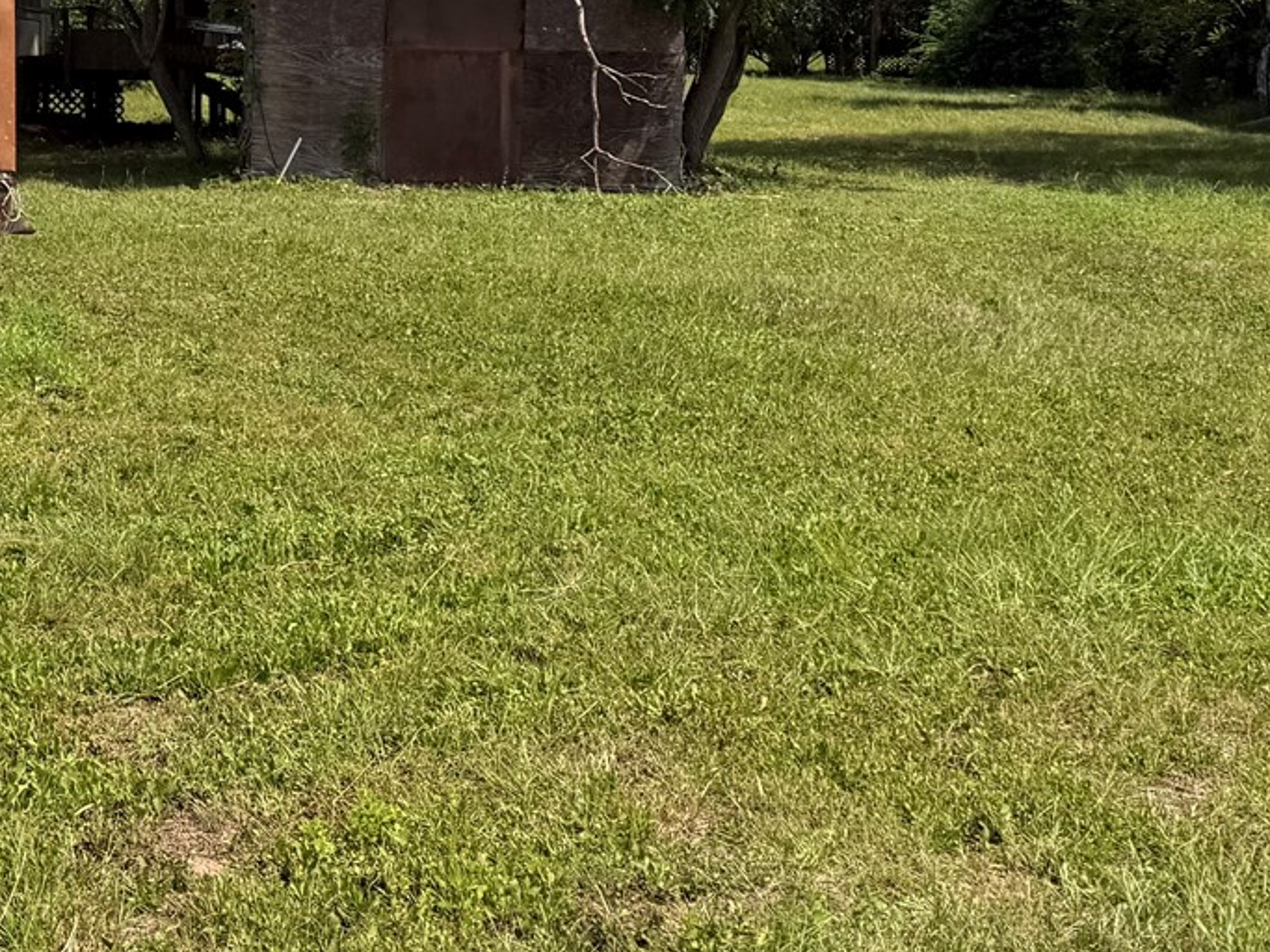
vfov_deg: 19.7
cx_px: -216
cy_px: -39
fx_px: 2641
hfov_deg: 24.7
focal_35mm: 72
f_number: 1.78
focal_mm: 6.76
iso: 80
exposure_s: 1/5319
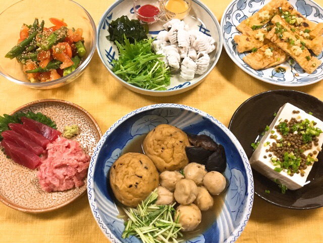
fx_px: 289
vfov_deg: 45.4
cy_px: 122
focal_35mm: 31
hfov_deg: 58.4
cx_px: 162
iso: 125
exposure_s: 1/30
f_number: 2.4
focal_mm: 3.3
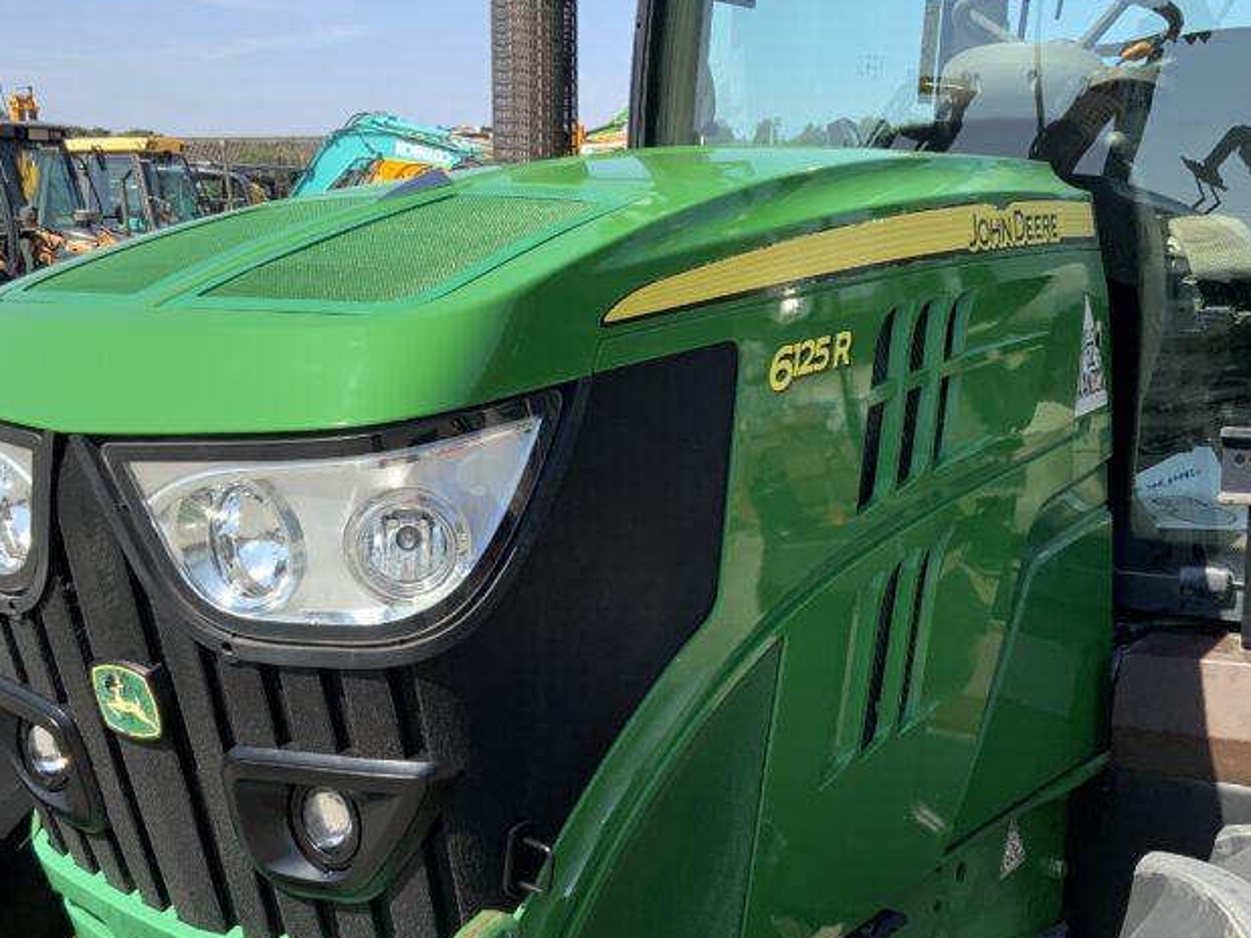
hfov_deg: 39.7
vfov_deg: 30.2
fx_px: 1734
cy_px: 530
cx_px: 645
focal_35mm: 48
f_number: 1.8
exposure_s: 1/997
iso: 16
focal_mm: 3
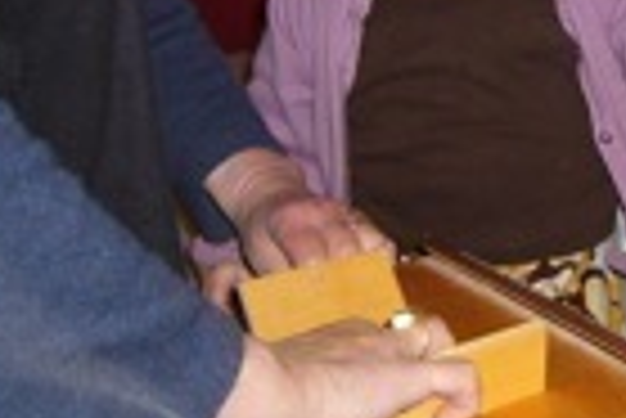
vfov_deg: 14.4
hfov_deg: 20.7
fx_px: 1636
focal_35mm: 94
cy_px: 45
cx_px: 671
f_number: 2.8
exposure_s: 1/60
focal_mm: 5.8
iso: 100
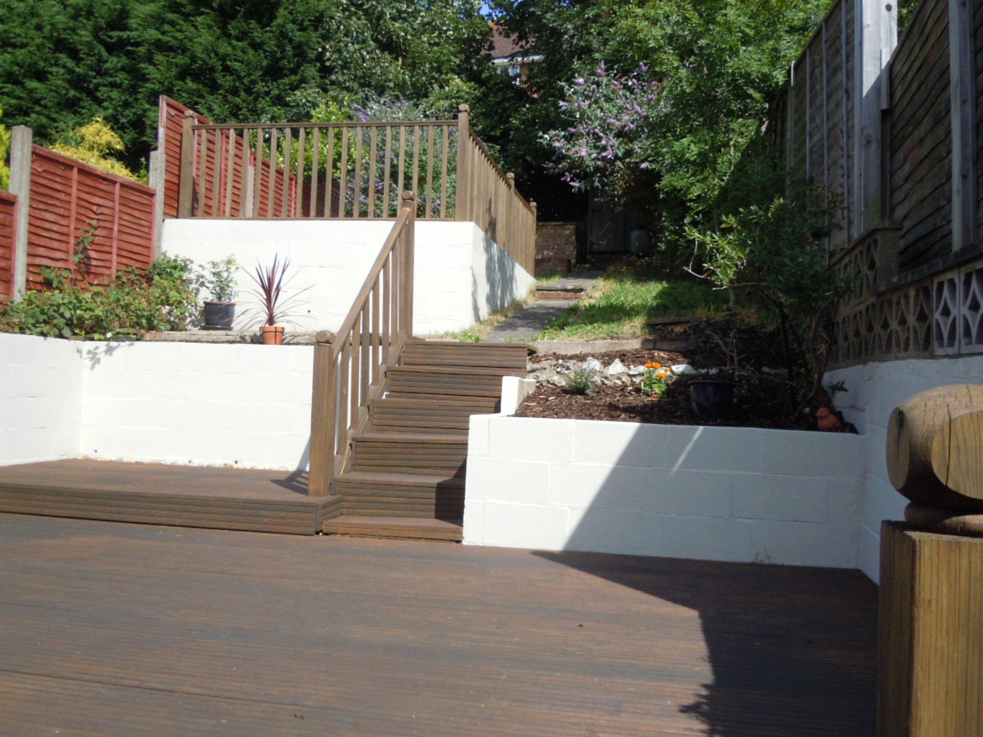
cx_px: 492
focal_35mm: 30
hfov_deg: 60.0
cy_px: 368
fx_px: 852
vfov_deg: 46.8
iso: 400
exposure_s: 1/640
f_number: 7
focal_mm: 5.4
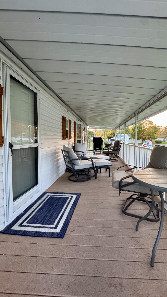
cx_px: 95
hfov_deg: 66.7
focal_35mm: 16
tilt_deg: -3.3
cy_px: 146
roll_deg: +0.0
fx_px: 126
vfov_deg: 99.4
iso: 320
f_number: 2.2
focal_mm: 2.22
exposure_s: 1/70
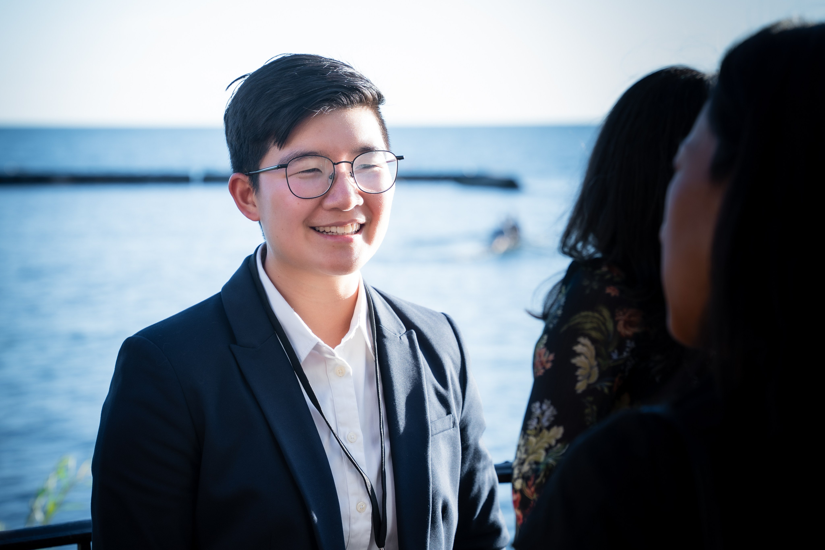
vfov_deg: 14.7
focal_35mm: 93
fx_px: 2135
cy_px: 227
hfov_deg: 21.8
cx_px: 322
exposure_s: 1/200
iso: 100
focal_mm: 70
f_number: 4
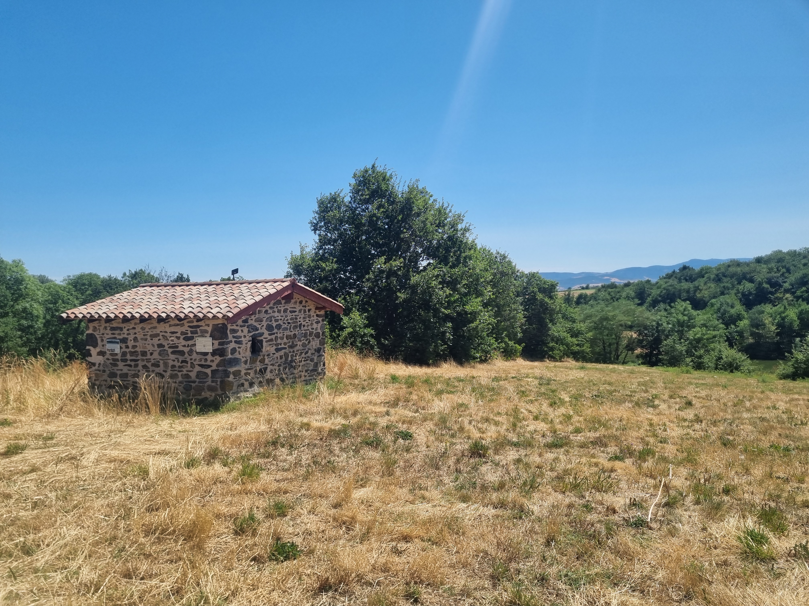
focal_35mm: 26
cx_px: 404
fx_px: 608
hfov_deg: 67.3
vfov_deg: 53.1
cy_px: 303
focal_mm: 5.4
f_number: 1.8
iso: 50
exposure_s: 1/3720
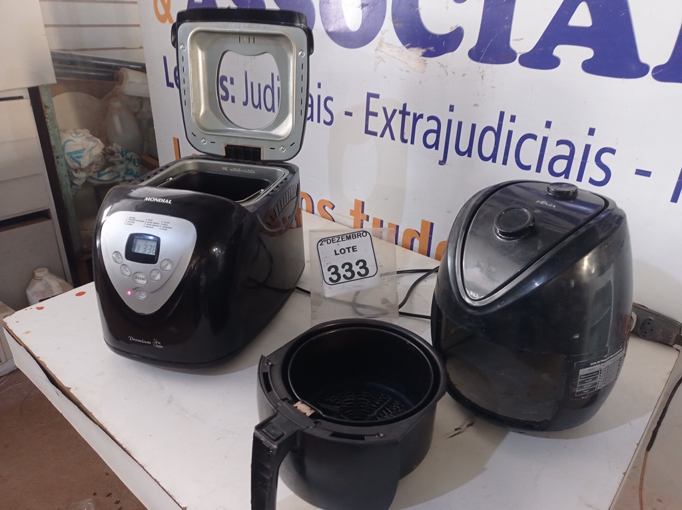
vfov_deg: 49.7
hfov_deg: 63.5
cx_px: 341
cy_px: 255
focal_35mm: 28
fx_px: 551
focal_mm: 4.7
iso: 381
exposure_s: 1/24
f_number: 1.79
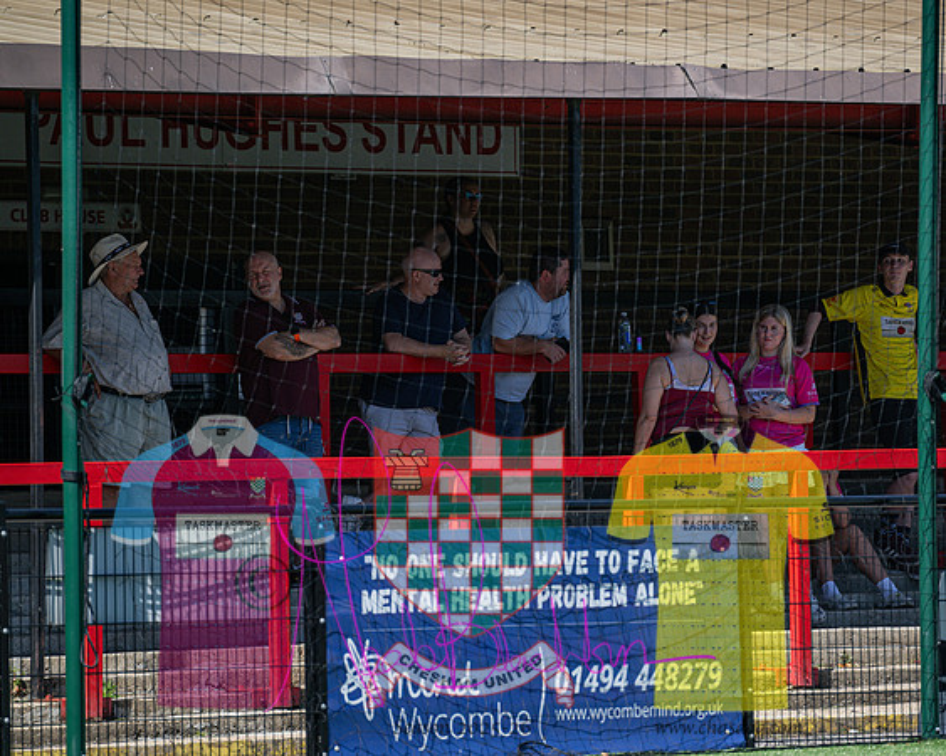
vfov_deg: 4.6
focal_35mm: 338
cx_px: 533
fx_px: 9461
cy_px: 378
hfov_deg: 5.7
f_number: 4
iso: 320
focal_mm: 300
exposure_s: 1/2000
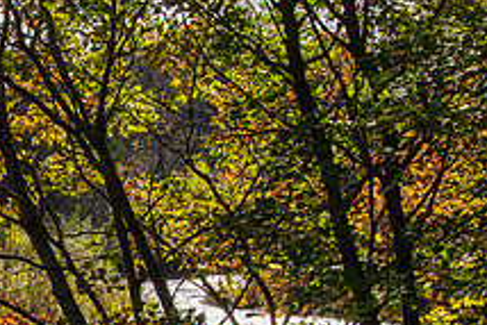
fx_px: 1760
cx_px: -52
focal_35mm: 130
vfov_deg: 10.5
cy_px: 308
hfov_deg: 15.3
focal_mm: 48
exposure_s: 1/200
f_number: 22
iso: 1000
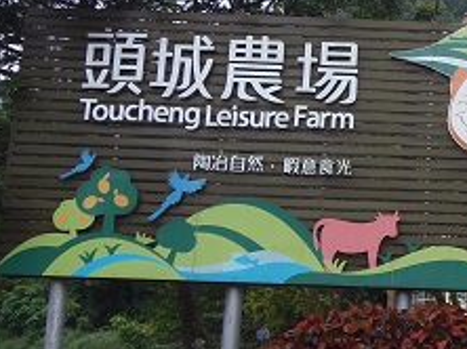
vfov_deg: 22.5
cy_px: 158
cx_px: 450
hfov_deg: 28.3
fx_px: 876
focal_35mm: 65
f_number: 2.9
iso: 64
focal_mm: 4.3
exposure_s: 1/80
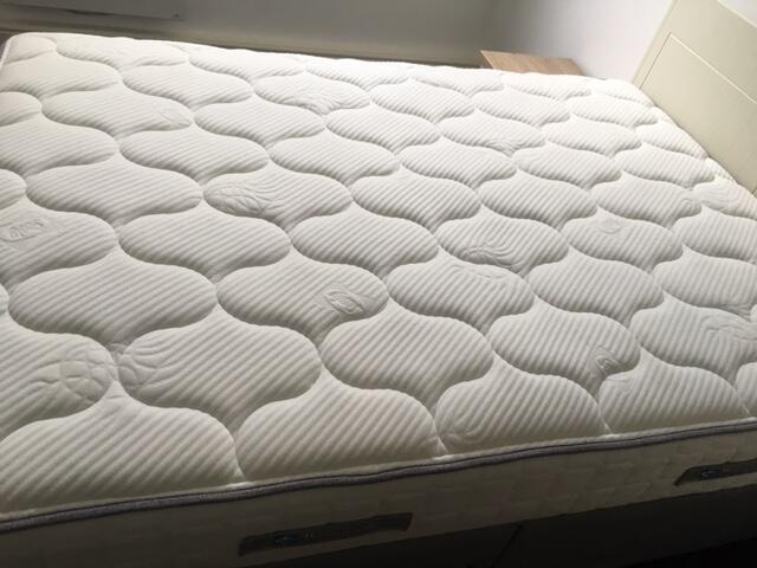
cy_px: 284
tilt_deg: -40.7
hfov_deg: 61.7
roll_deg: -12.6
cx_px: 378
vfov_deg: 48.2
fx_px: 634
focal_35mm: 29
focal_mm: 4.15
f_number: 2.2
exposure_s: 1/33
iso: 25
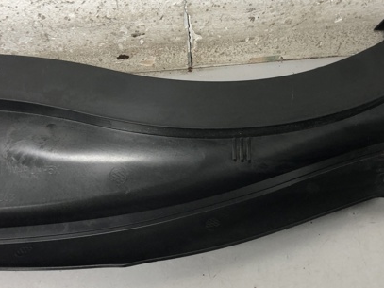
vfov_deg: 32.9
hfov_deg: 42.9
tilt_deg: -56.7
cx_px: 214
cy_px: 136
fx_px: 488
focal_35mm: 44
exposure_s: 1/17
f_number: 1.8
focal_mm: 4
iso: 40
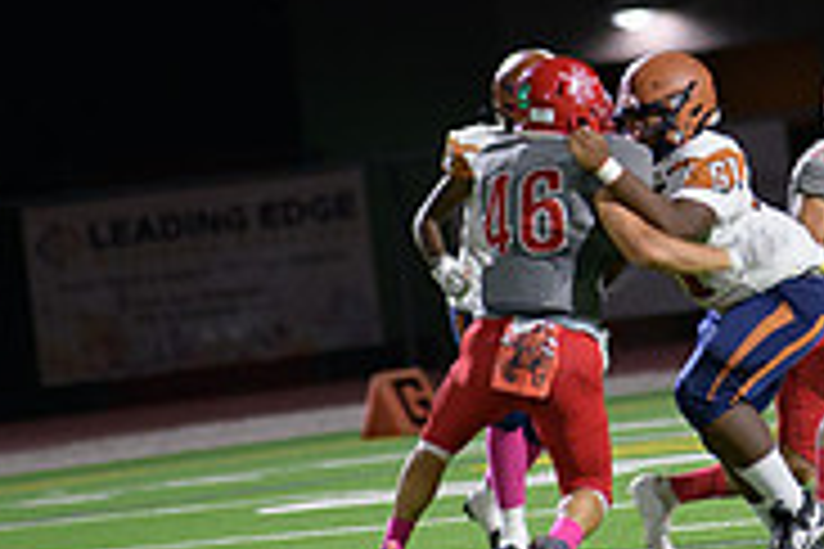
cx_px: 621
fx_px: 14488
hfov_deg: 3.3
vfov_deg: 2.2
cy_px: 178
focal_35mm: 633
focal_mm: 200
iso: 1600
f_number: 2.8
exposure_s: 1/250
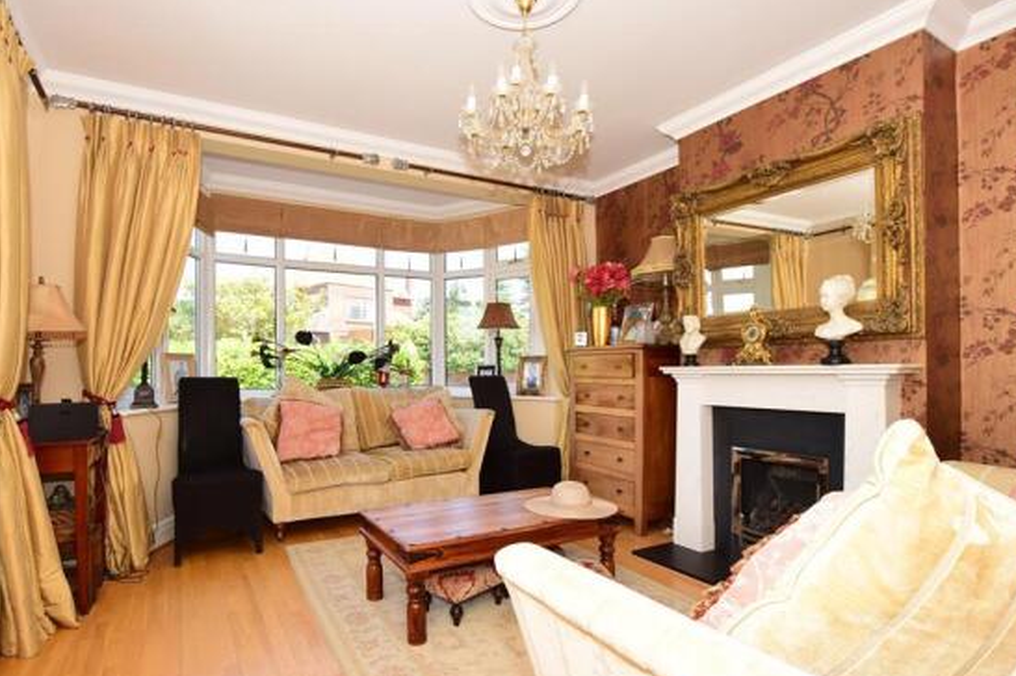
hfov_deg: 89.8
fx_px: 508
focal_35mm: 18
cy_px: 367
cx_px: 459
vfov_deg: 67.2
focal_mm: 10
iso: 400
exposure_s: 1/200
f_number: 8
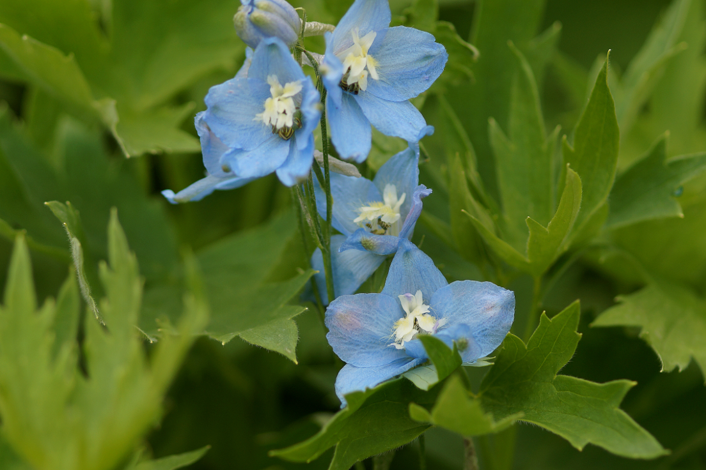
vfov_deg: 8.4
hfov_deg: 12.6
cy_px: 222
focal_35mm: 163
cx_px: 363
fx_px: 3196
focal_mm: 100
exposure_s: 1/800
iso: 100
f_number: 2.8
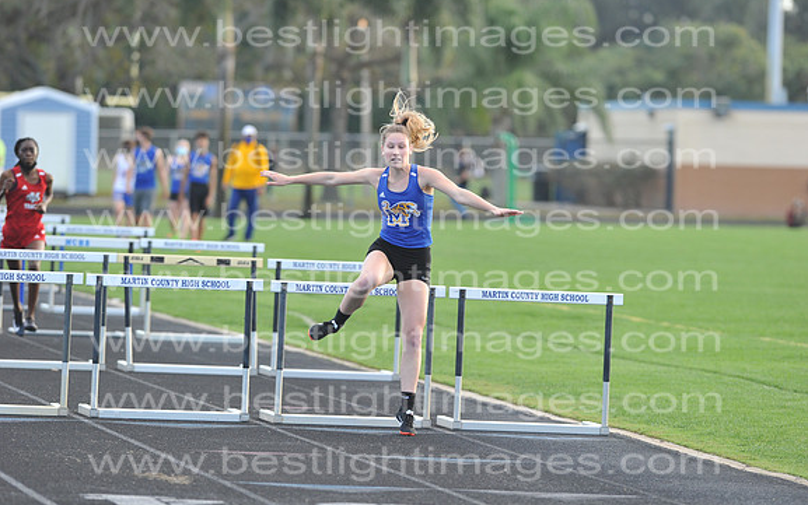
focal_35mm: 307
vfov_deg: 4.3
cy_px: 250
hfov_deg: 6.8
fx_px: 6762
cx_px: 405
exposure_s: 1/800
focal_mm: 300
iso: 800
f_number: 4.5
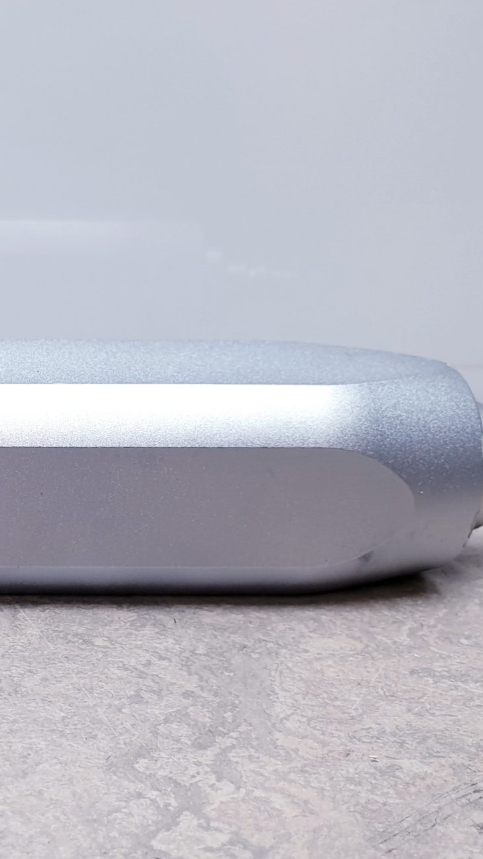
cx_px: -182
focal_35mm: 56
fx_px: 1276
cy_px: 502
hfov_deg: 19.4
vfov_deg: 37.1
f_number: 2.4
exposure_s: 1/50
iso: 64
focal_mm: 4.3
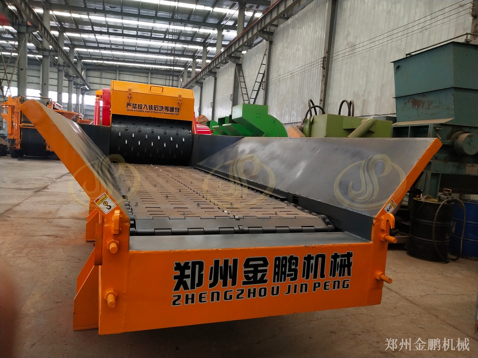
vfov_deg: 46.8
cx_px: 239
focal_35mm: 30
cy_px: 179
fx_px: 414
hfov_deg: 60.0
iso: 483
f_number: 1.8
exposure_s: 1/50
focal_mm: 3.95
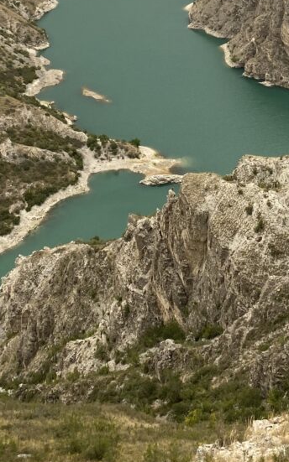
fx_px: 757
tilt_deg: -16.3
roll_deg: +3.7
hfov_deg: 21.6
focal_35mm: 60
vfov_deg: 31.3
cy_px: -6
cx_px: 150
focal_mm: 4.25
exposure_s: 1/121
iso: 125
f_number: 1.8
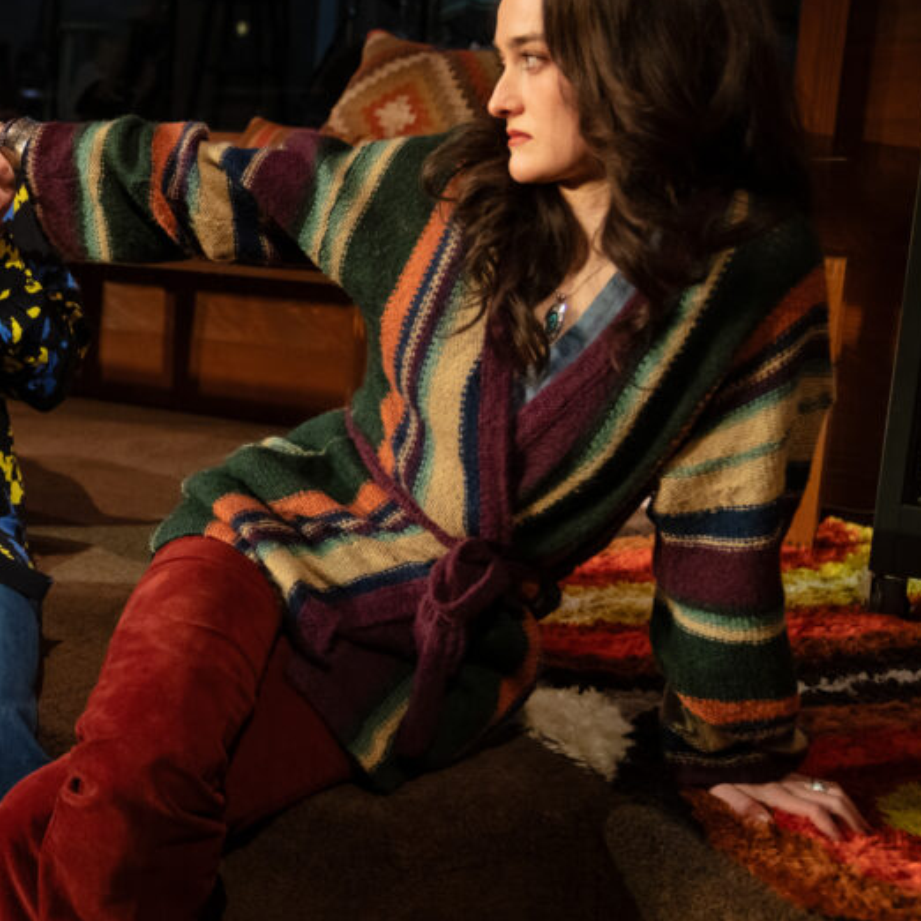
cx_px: 28
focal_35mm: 50
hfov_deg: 31.7
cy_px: 368
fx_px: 1505
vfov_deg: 33.9
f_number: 2.8
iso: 2500
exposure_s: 1/250
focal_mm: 30
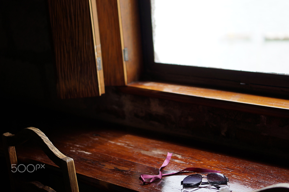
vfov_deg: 18.2
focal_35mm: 75
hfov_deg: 27.0
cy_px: 96
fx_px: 602
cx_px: 144
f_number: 1.8
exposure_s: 1/640
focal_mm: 50
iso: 100
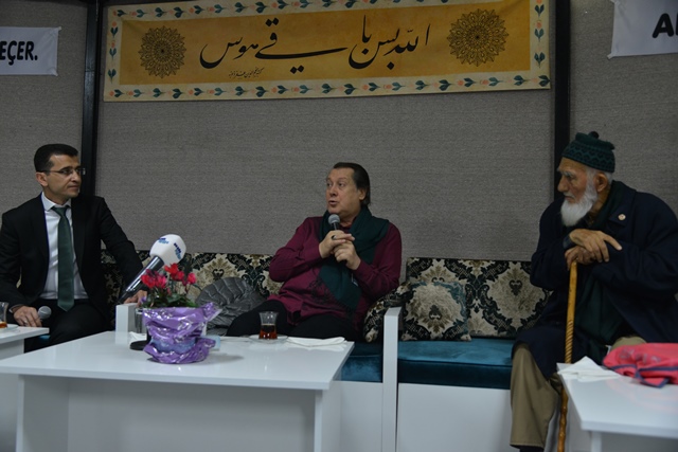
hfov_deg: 55.8
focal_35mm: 34
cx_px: 339
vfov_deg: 38.9
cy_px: 226
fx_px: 640
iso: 1250
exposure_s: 1/100
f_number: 4
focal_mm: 34
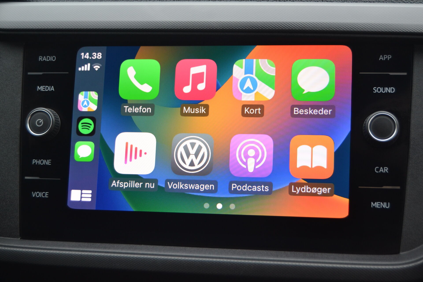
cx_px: 212
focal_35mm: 57
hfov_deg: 35.1
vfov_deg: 23.8
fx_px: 670
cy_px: 141
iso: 400
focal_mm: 38
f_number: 5
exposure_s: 1/100
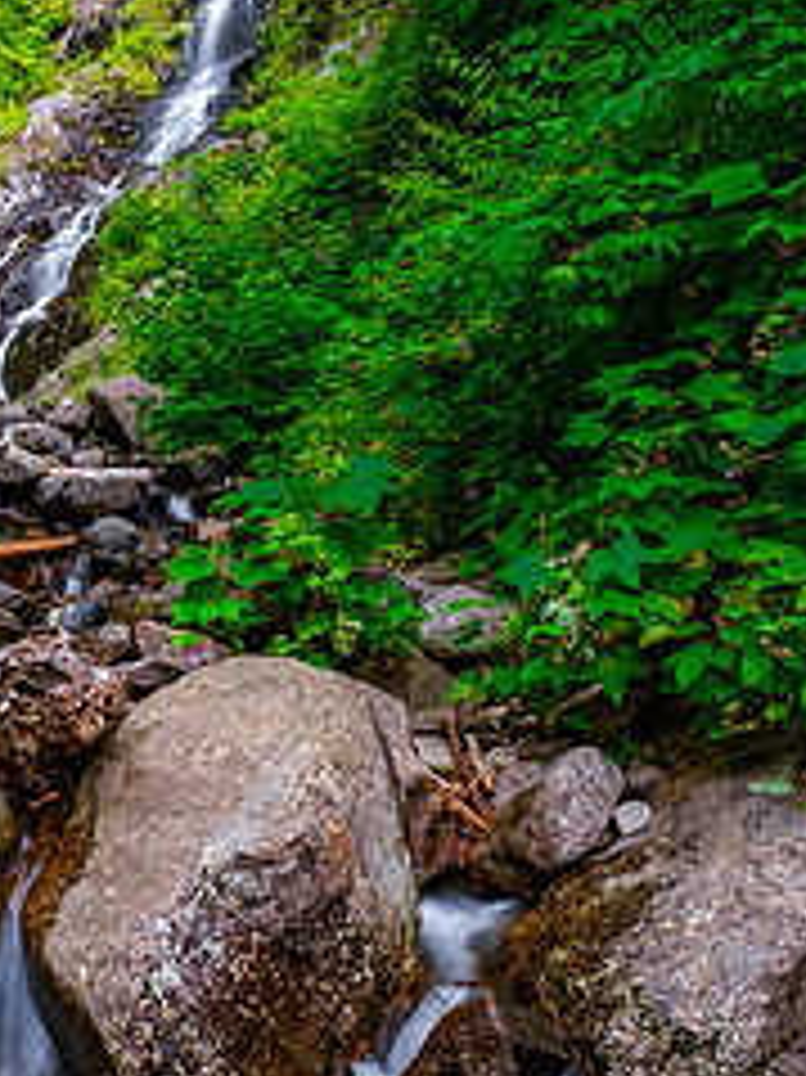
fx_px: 1119
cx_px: 156
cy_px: 675
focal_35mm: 36
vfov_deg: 50.8
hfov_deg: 38.1
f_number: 8
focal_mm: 10
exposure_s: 1/2
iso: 160
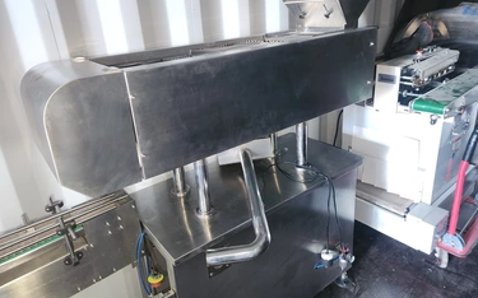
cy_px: 131
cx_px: 238
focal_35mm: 26
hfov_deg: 70.4
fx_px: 339
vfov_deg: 47.4
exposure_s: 1/8
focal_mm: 5.4
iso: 400
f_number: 1.8
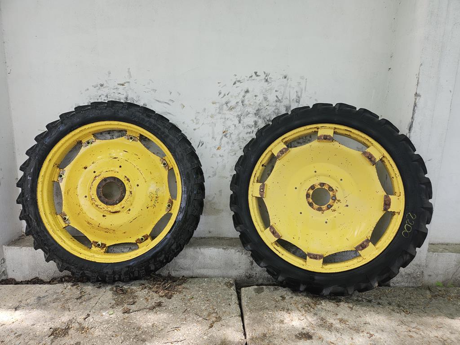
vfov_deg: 58.9
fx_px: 306
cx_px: 230
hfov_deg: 73.9
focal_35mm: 23
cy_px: 172
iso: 25
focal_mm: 5.4
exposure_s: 1/119
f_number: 1.8
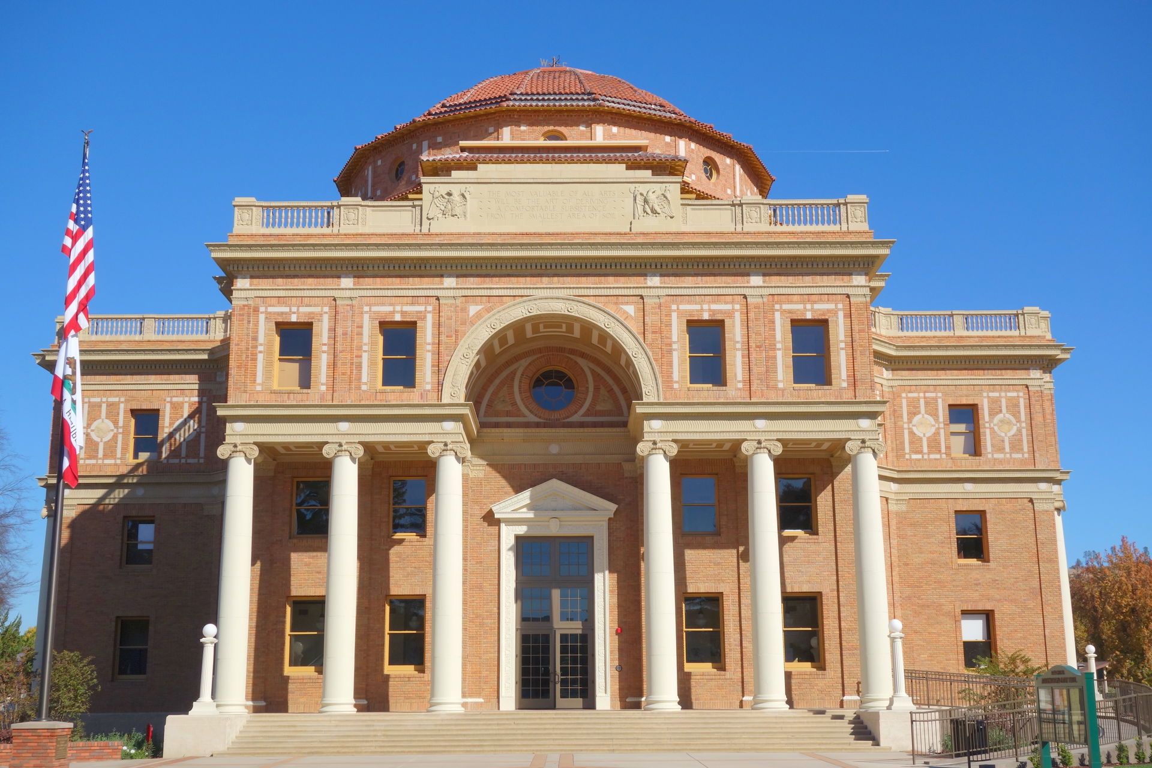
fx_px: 1344
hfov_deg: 46.4
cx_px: 576
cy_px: 384
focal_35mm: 42
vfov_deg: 31.9
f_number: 6.3
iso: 125
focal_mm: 15.45
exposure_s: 1/800
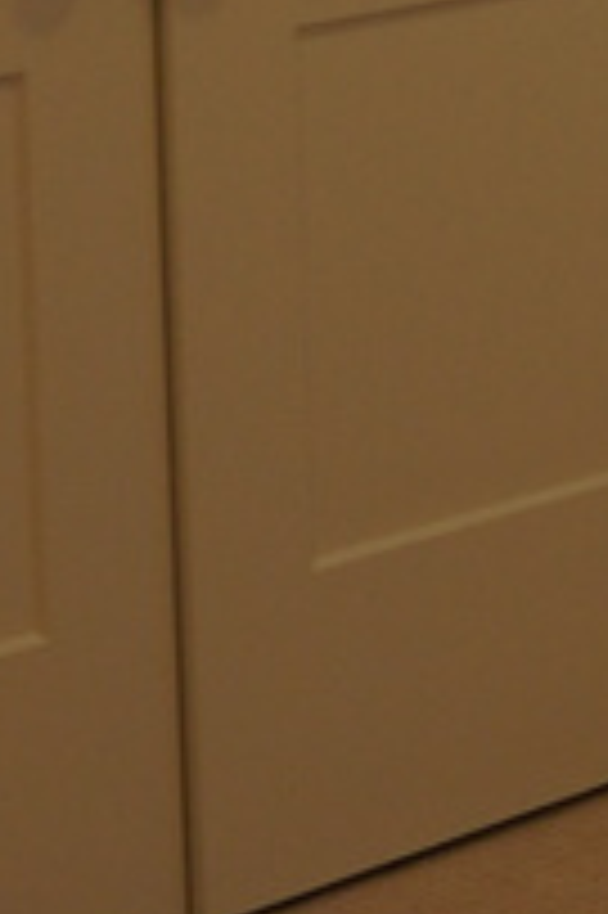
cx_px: 1860
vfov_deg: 11.1
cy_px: -243
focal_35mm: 182
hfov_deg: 6.8
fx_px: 4618
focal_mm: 16
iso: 160
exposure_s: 1/160
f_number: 4
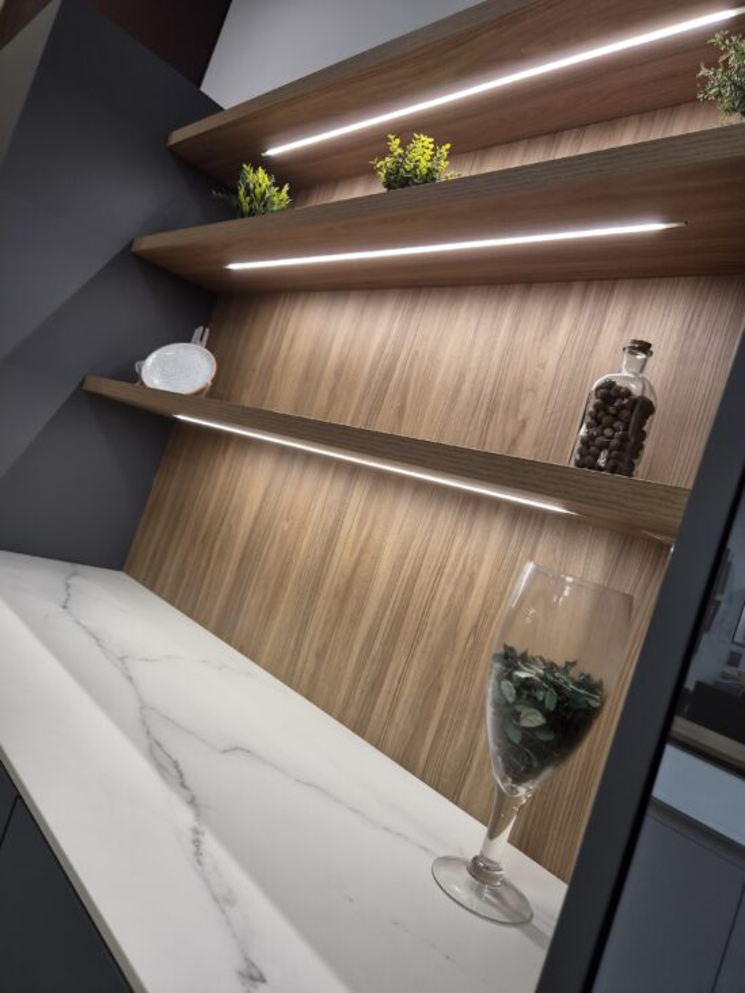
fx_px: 660
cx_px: 372
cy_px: 496
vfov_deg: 73.9
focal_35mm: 23
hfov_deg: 58.9
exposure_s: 1/100
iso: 160
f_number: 1.8
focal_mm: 5.4
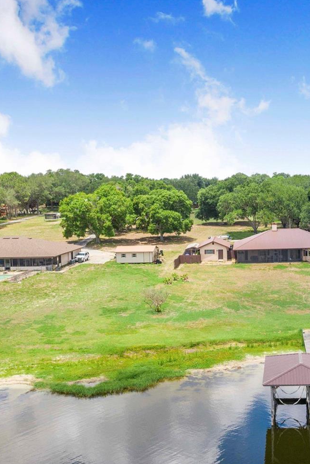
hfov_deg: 28.4
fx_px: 594
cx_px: 266
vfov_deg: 42.7
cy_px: 242
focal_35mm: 46
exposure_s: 1/640
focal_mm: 10.26
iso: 100
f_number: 5.6
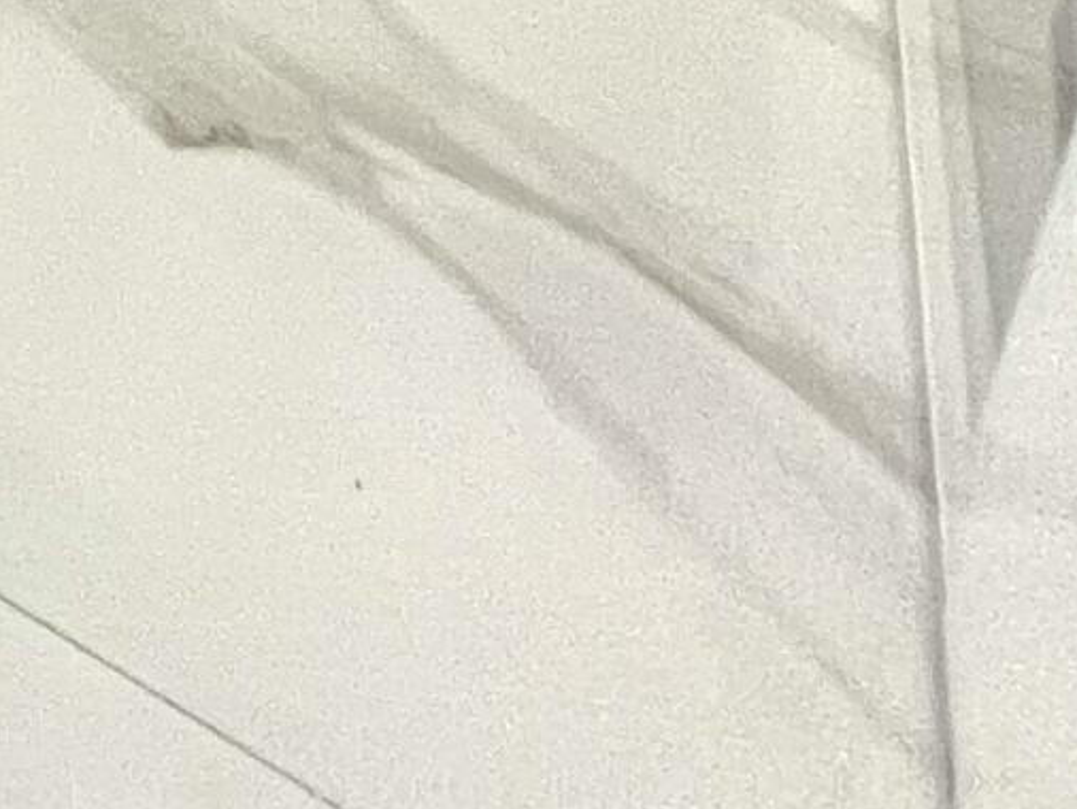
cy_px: -1580
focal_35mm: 77
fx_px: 2397
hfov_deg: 14.1
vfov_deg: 11.5
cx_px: -1664
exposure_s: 1/120
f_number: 1.8
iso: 250
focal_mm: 1.57
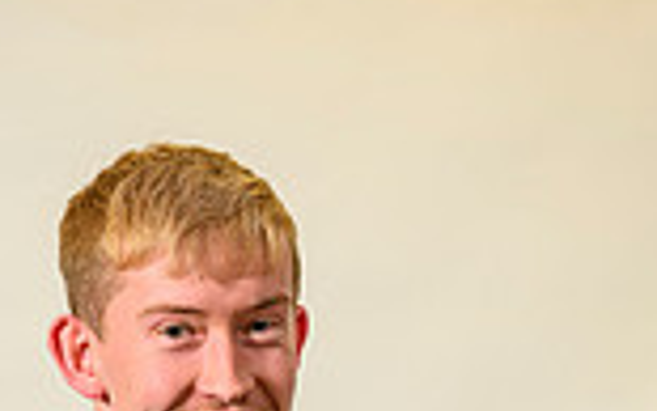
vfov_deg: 3.3
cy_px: 924
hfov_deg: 5.3
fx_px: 7147
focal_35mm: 399
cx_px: 229
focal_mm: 135
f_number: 3.2
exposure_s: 1/125
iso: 400
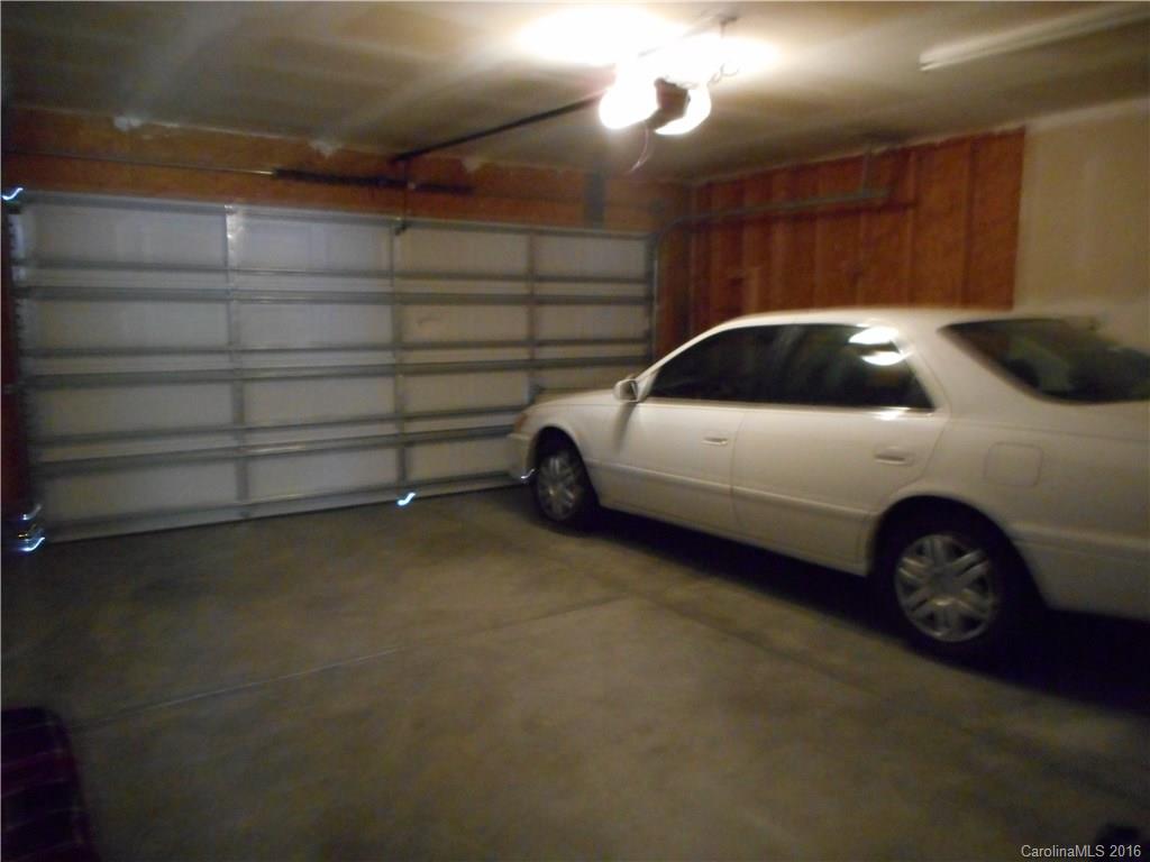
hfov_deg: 69.4
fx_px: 831
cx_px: 575
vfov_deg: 54.9
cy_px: 431
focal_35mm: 25
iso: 800
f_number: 3.7
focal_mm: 4.5
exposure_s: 1/6
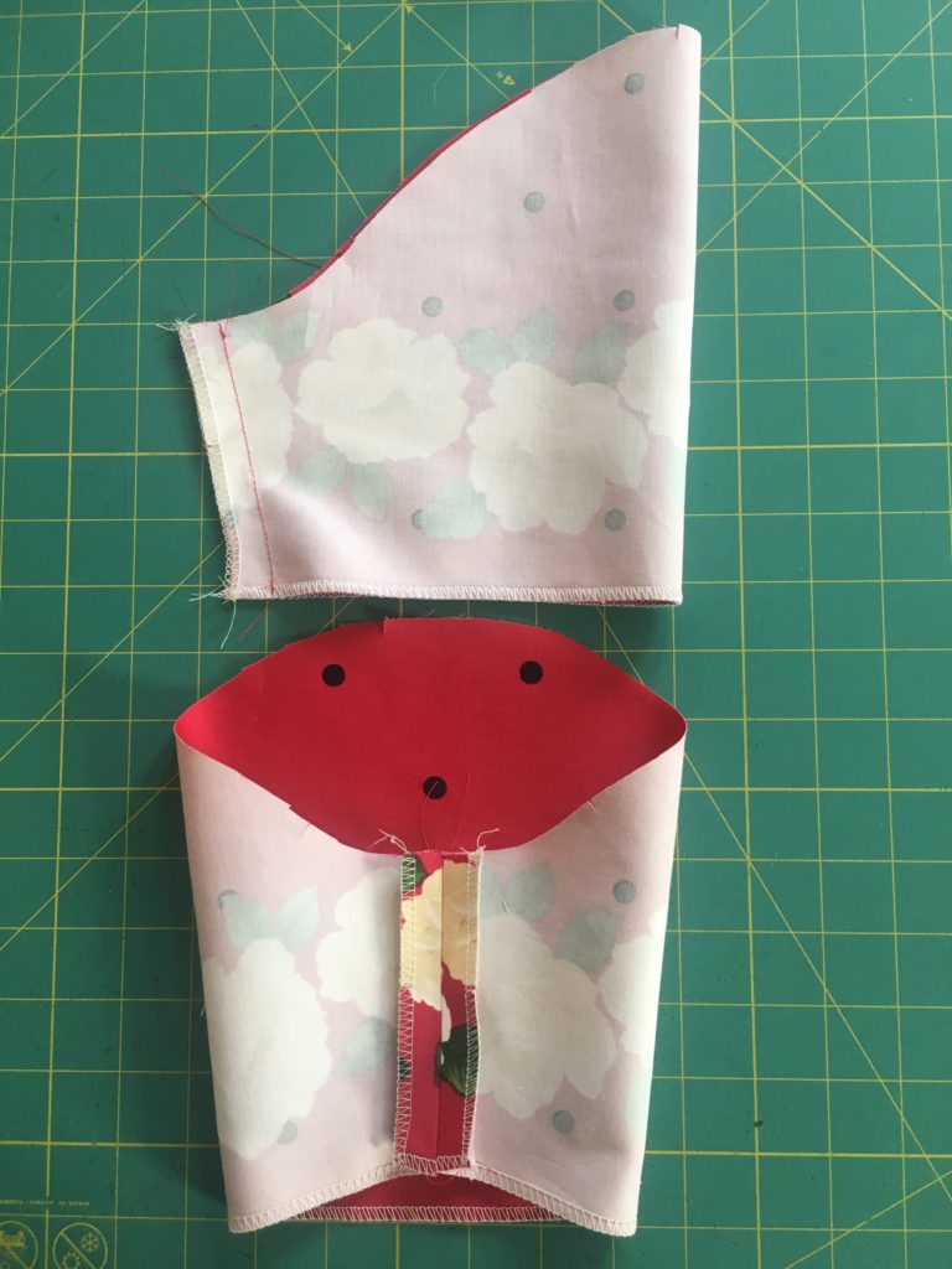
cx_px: 476
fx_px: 1063
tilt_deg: -84.1
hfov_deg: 48.2
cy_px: 634
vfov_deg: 61.7
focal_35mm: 29
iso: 32
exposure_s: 1/30
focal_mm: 4.15
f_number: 2.2
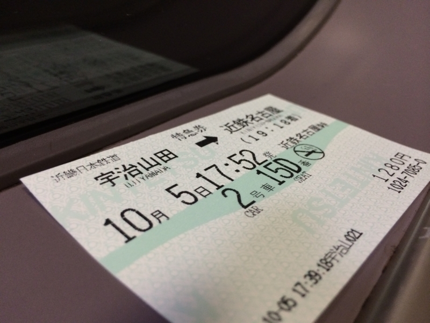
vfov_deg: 46.8
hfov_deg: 60.0
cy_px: 162
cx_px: 215
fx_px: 373
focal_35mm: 30
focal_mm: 4.12
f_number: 2.2
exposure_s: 1/30
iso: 160
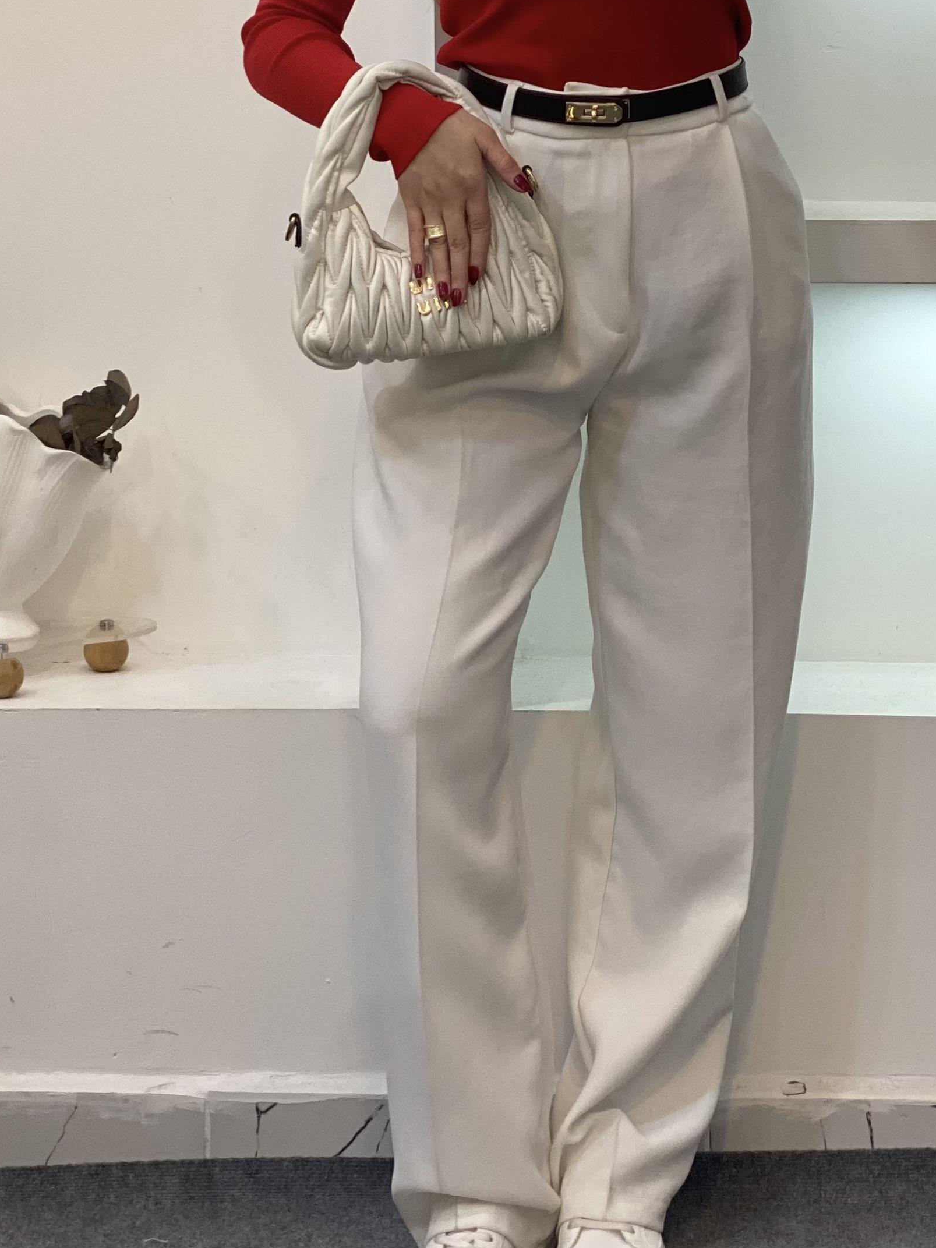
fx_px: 3425
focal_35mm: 95
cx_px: 531
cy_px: 284
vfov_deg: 20.5
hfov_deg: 15.6
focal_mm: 6
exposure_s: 1/100
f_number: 2
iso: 64
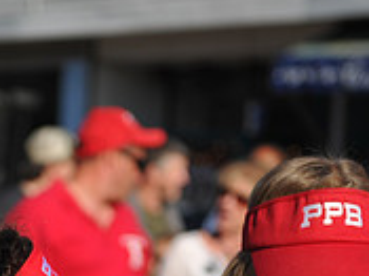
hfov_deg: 9.9
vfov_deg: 7.4
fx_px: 2109
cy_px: 394
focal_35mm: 198
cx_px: 4
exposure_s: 1/8000
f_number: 2.8
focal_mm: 62
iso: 400
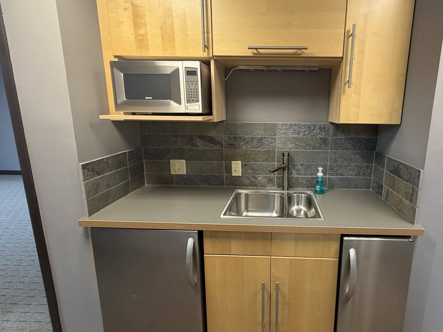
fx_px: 243
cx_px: 274
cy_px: 157
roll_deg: -0.5
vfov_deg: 68.6
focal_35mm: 19
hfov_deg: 83.2
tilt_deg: -11.4
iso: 320
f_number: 2.2
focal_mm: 2.22
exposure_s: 1/60
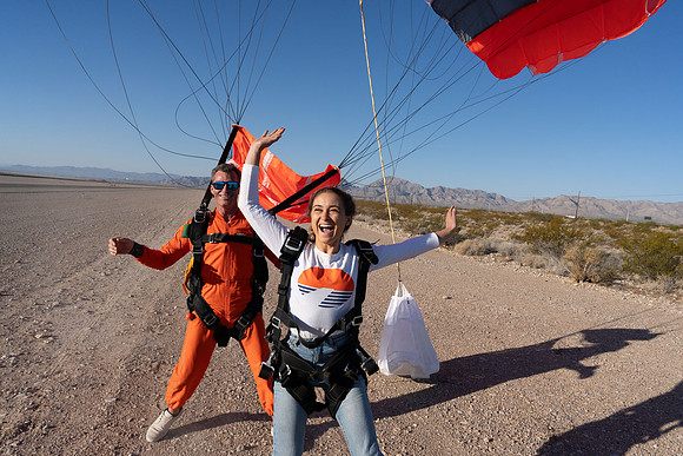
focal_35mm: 24
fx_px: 455
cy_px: 228
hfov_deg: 73.7
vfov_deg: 53.2
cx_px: 342
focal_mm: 24
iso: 800
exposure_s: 1/2000
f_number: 10
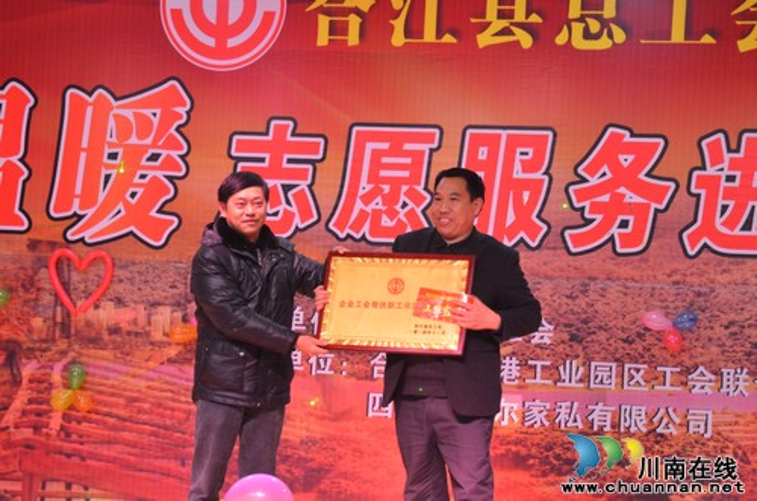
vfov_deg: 11.1
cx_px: 378
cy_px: 250
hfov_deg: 16.7
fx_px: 2581
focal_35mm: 123
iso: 1600
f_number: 5
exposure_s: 1/45
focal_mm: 82
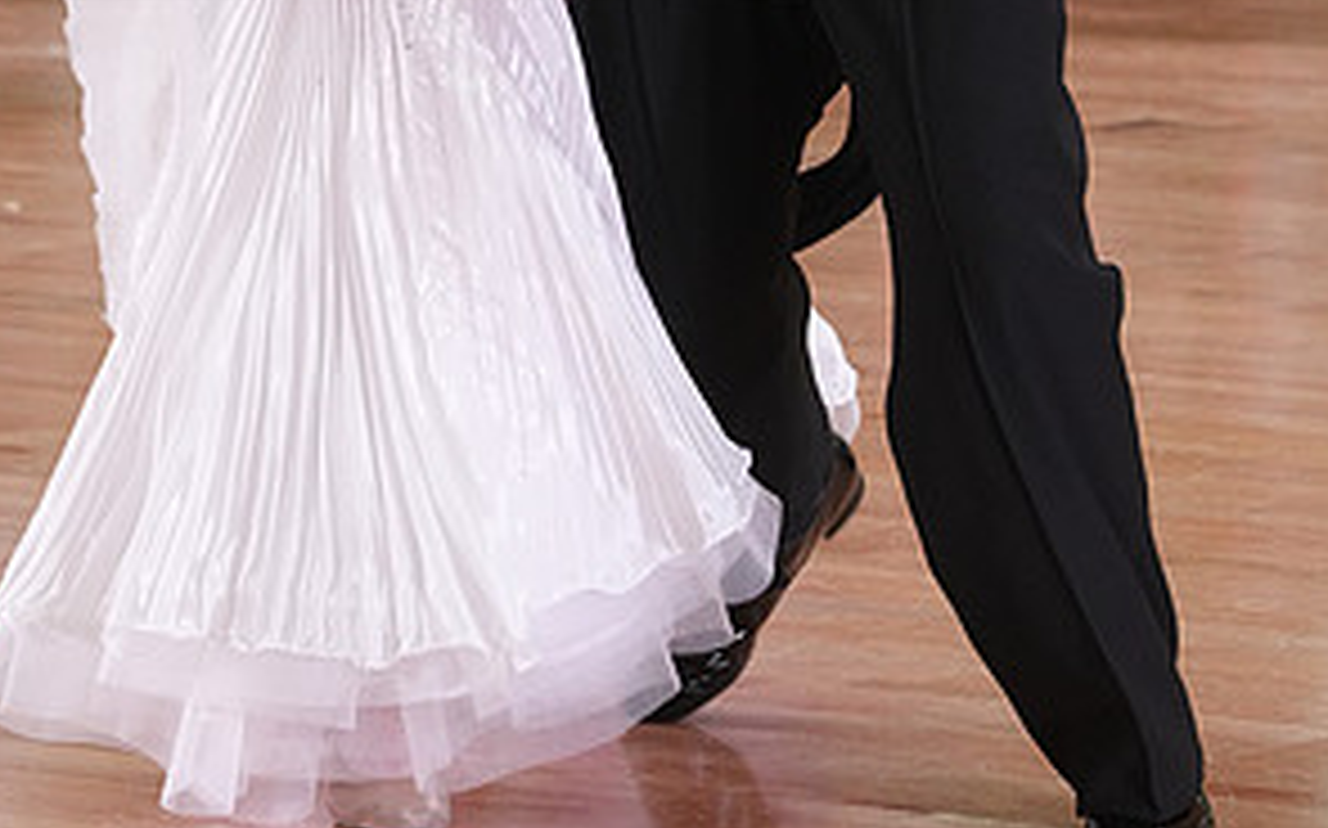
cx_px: 632
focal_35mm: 319
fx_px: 11539
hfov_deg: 6.6
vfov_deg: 4.1
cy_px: -158
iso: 3200
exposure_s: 1/200
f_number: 6.3
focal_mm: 159
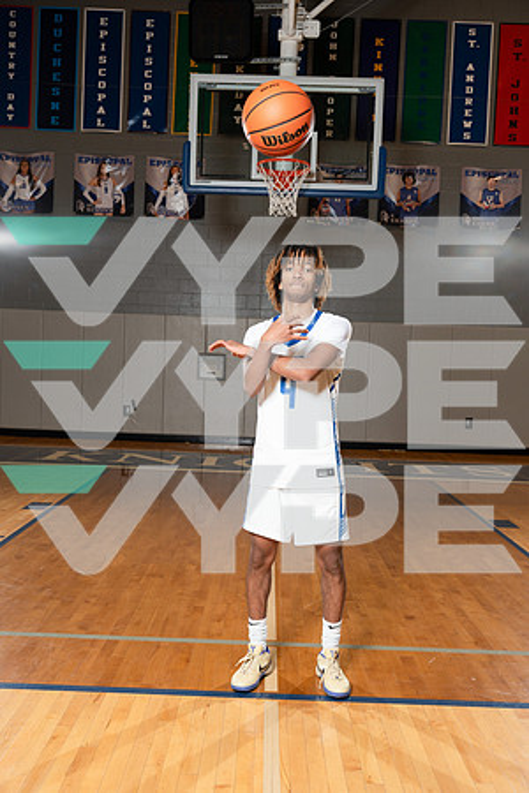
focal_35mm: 35
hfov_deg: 37.9
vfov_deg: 54.4
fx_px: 771
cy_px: 396
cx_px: 264
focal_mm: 35
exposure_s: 1/250
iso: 400
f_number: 5.6
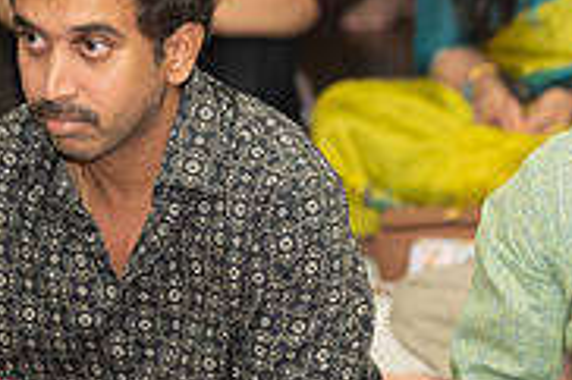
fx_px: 4683
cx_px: 776
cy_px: 319
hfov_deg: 6.9
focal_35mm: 295
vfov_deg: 4.6
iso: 500
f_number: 2.8
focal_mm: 92
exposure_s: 1/200
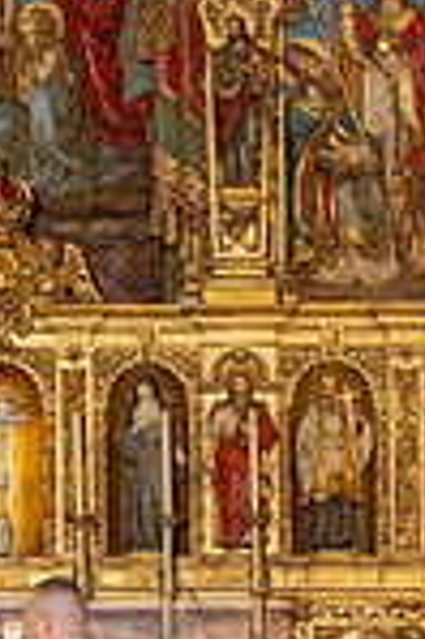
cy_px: 695
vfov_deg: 9.6
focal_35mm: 212
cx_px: -112
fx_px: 3763
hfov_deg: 6.4
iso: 1000
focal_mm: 70
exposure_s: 1/200
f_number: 2.8
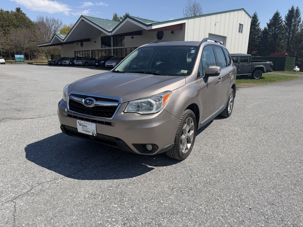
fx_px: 210
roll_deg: -0.9
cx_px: 152
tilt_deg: -14.0
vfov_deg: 56.8
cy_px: 114
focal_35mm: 24
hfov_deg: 71.6
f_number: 1.78
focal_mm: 6.76
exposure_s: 1/5319
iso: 80
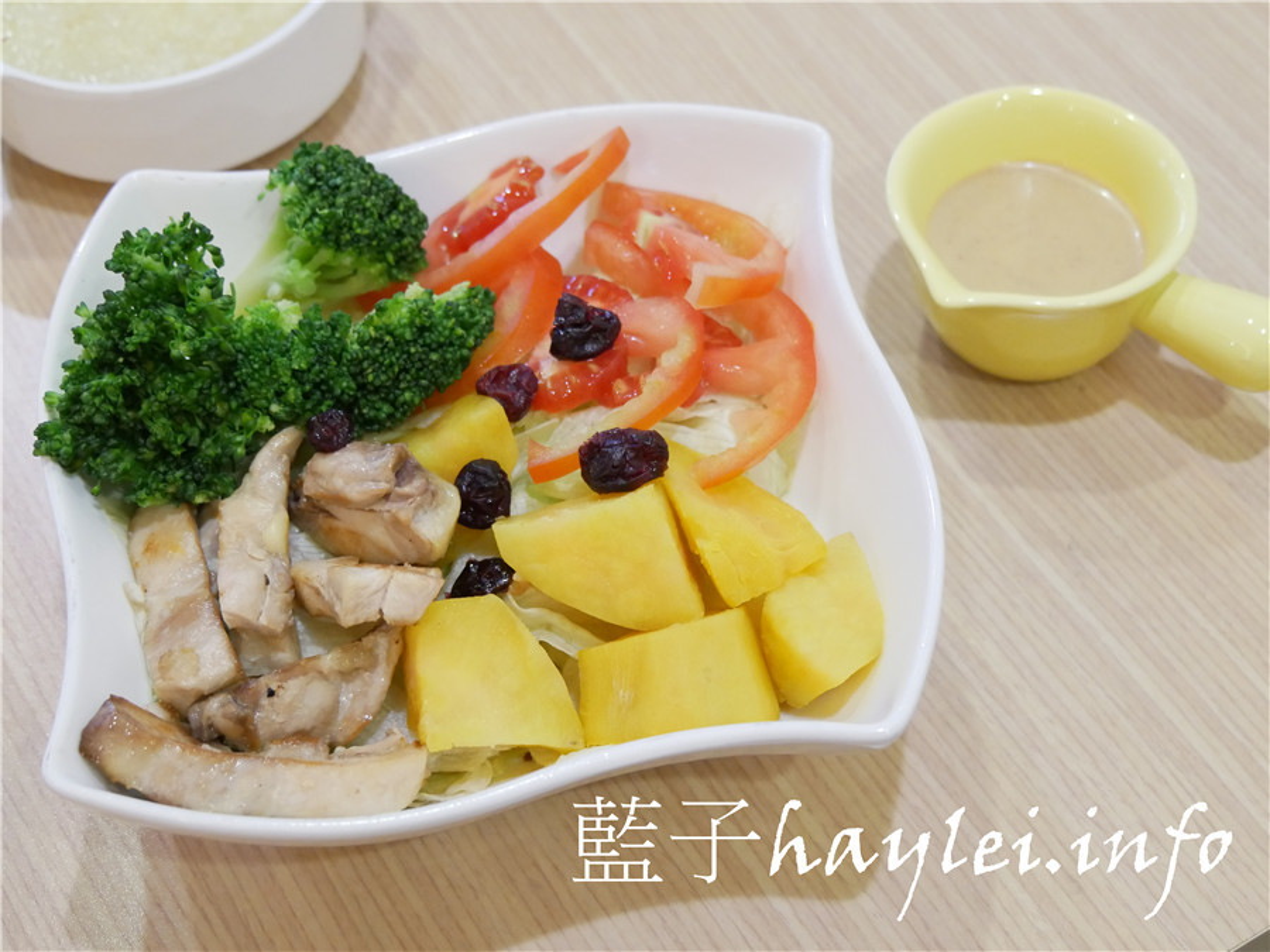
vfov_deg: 24.4
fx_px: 2201
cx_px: 635
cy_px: 476
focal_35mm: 60
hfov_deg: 32.2
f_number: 4.4
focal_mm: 30
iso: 2500
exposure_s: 1/60
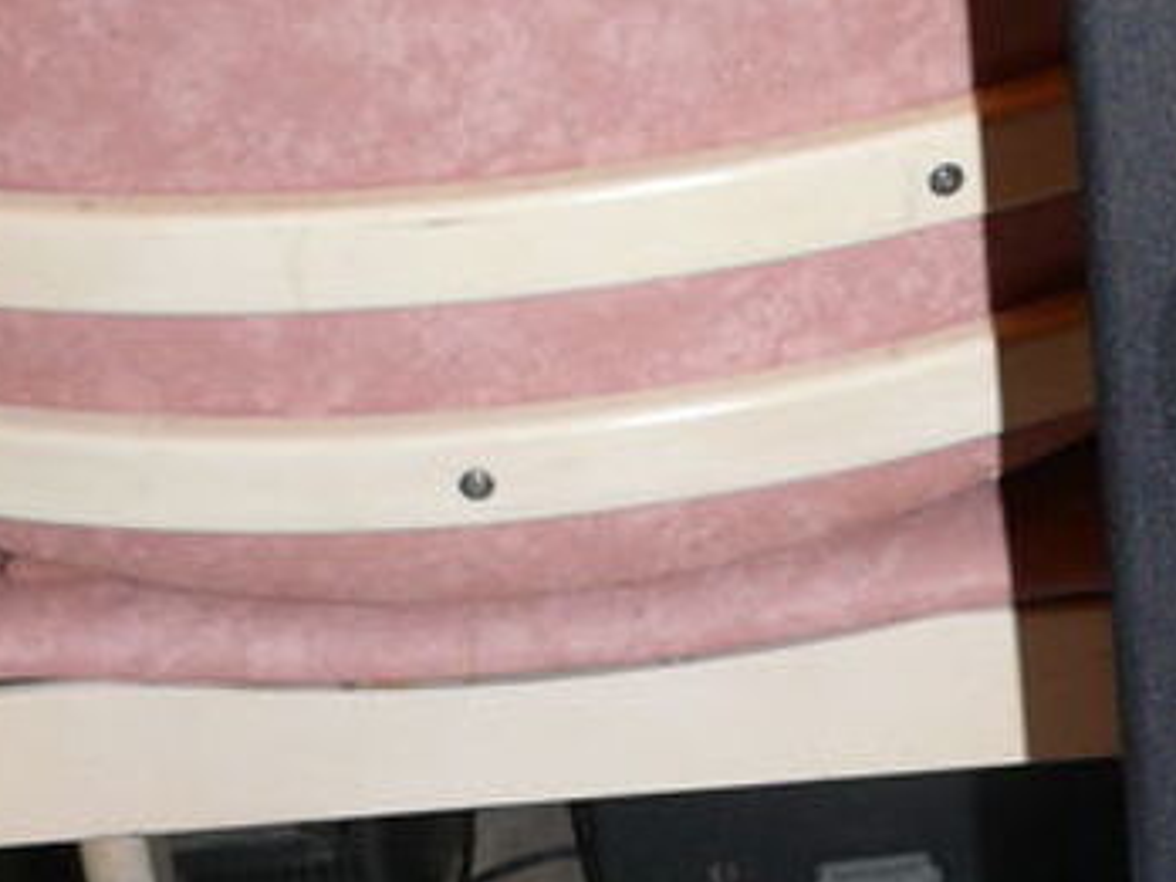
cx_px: 1396
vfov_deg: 11.0
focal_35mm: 134
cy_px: 870
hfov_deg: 14.3
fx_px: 4552
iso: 100
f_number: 2.8
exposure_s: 1/30
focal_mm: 7.4
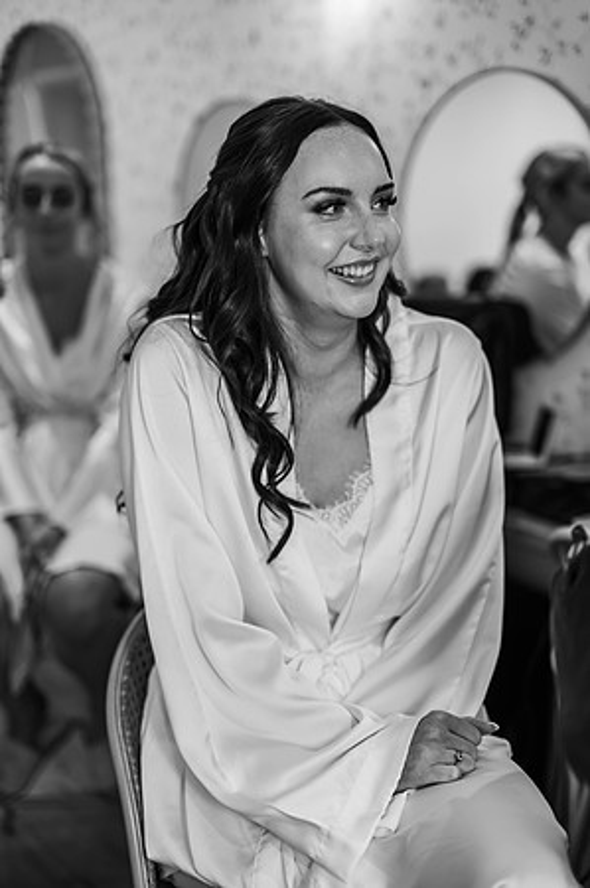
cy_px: 444
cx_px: 295
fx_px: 1232
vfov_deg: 39.6
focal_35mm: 50
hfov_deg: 26.9
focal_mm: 50
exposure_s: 1/250
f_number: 1.8
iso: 200
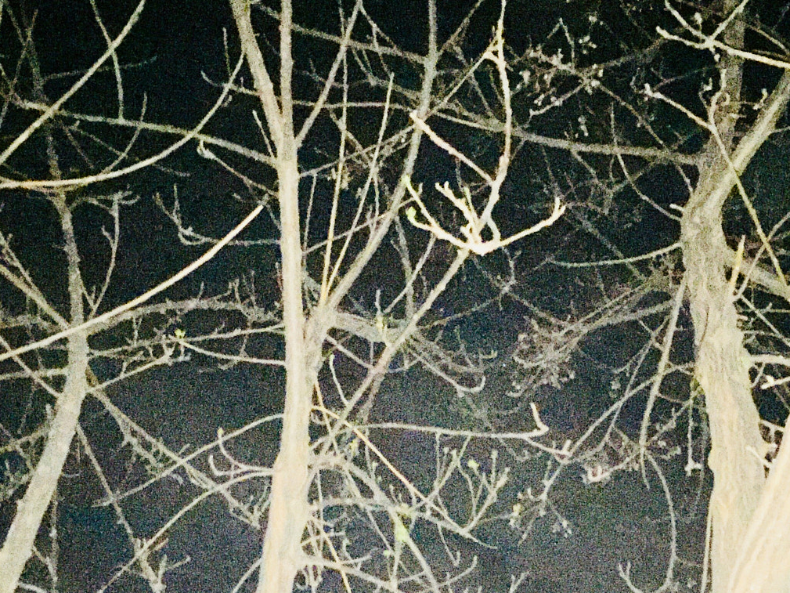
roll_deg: -0.6
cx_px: 402
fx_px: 1050
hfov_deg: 41.2
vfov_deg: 31.2
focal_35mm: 46
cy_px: 408
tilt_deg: +30.5
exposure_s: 1/17
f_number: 2.2
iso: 2000
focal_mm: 4.15
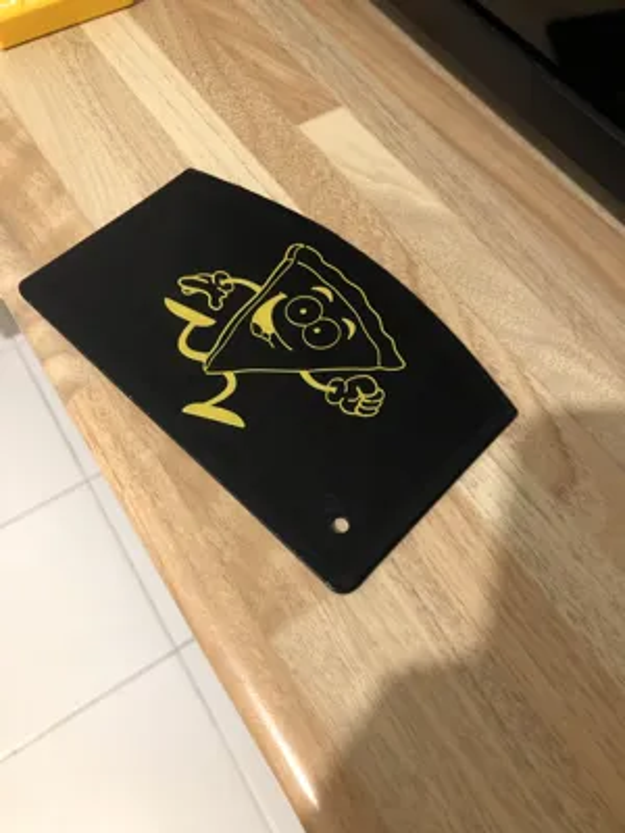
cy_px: 416
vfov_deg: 63.4
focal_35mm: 28
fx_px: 674
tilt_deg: -60.0
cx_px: 312
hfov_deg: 49.7
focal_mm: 3.99
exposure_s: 1/15
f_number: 1.8
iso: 80
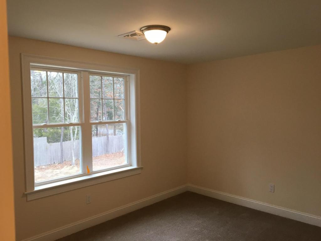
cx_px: 160
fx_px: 269
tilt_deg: -1.1
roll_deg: -0.1
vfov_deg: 48.2
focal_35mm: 29
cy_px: 120
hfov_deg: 61.7
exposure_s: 1/30
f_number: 2.2
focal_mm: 4.15
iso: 25
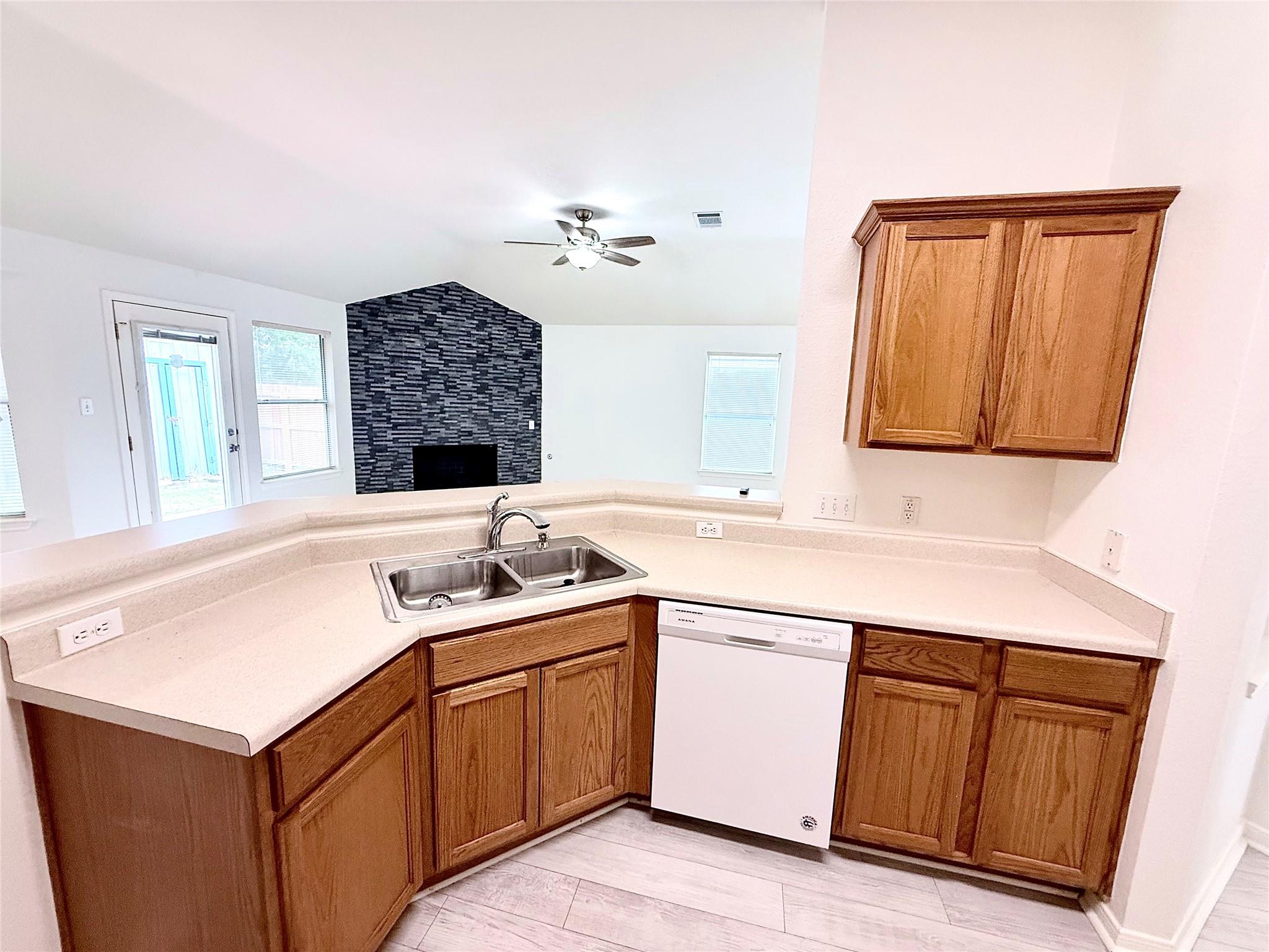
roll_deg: -2.5
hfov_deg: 102.1
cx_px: 634
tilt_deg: -7.3
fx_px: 513
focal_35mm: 14
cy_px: 476
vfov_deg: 85.7
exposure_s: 1/120
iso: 250
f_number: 2.2
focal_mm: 2.22
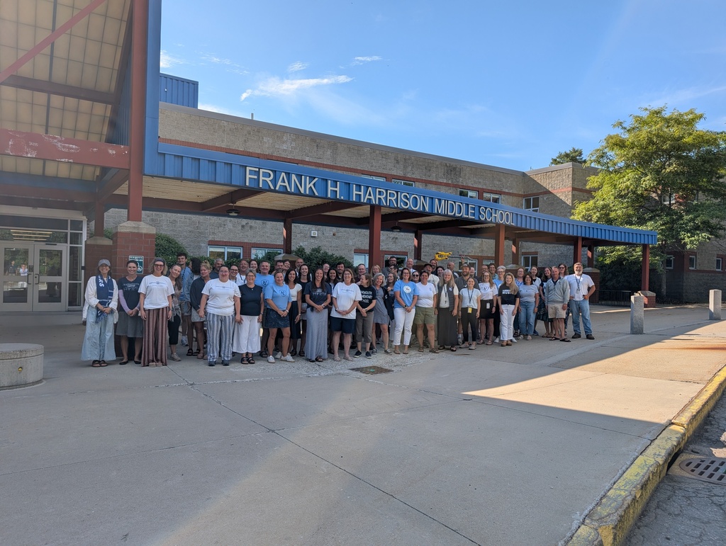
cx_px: 363
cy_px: 273
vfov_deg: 56.9
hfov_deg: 71.5
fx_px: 504
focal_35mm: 24
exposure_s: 1/867
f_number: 1.68
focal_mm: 6.9
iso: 22
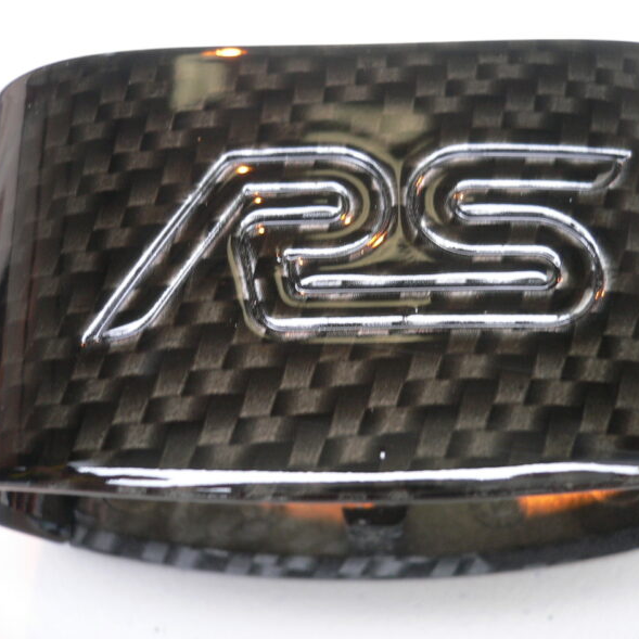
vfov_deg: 40.0
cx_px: 372
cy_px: 322
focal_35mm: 42
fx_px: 877
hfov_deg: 39.9
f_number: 2.8
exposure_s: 1/20
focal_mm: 5.8
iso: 100
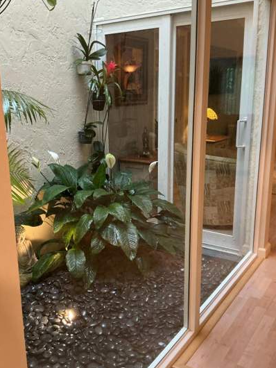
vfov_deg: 52.6
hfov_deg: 40.7
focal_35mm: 35
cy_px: 183
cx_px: 121
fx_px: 372
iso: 160
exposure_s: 1/60
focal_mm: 3
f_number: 1.8
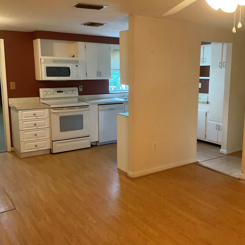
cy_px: 120
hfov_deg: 45.8
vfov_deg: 46.0
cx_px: 148
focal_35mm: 36
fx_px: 288
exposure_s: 1/60
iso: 200
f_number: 1.8
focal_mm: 3
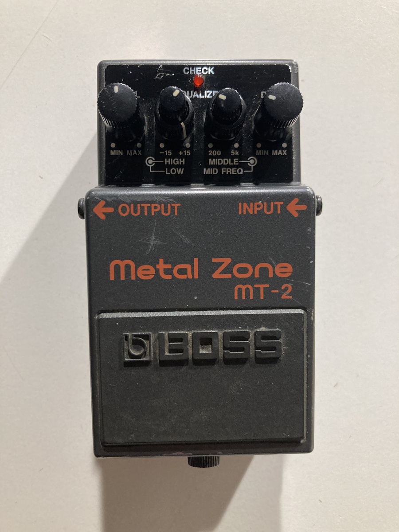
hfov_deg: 49.7
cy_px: 266
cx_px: 200
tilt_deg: -87.4
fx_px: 430
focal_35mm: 28
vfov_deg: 63.4
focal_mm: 3.99
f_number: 1.8
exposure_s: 1/60
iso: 200
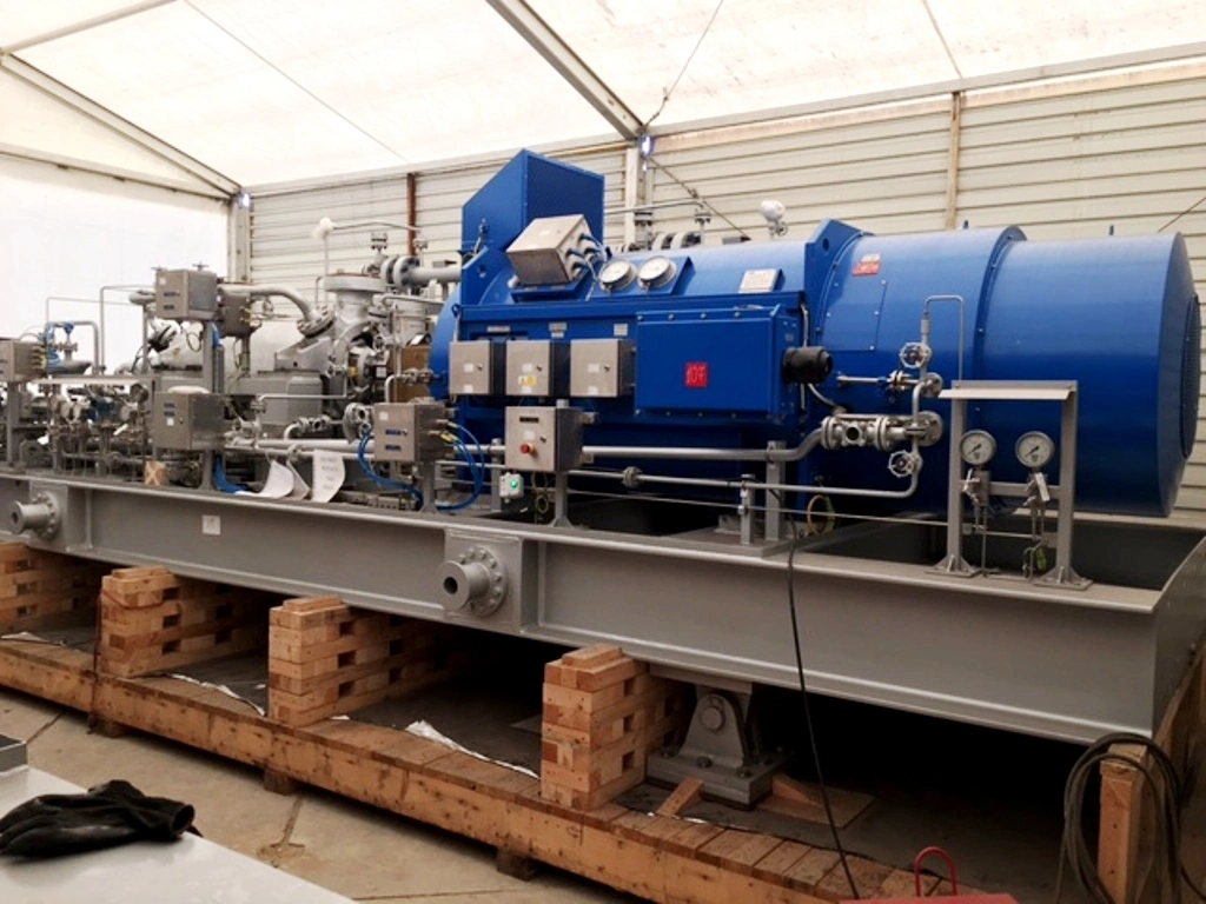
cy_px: 452
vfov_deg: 48.2
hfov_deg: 61.7
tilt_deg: -3.7
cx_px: 603
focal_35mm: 29
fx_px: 1010
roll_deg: -1.2
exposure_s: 1/100
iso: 32
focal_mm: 4.15
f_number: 2.2
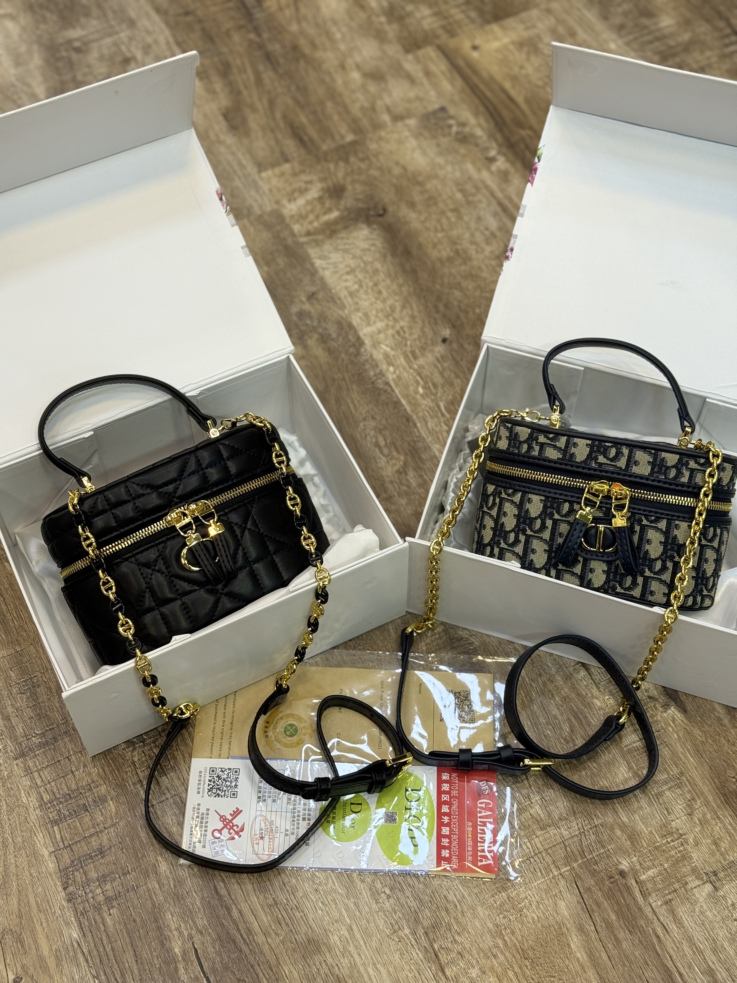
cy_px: 492
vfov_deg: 39.7
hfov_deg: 30.3
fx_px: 1363
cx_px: 368
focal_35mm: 48
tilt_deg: -54.5
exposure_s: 1/124
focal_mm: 6.76
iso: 50
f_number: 1.78
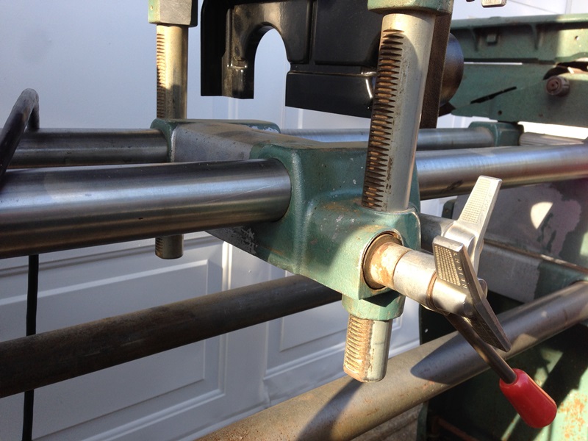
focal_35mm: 33
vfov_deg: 42.9
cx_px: 294
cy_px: 220
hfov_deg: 55.4
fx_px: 561
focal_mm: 4.12
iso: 50
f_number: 2.4
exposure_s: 1/221
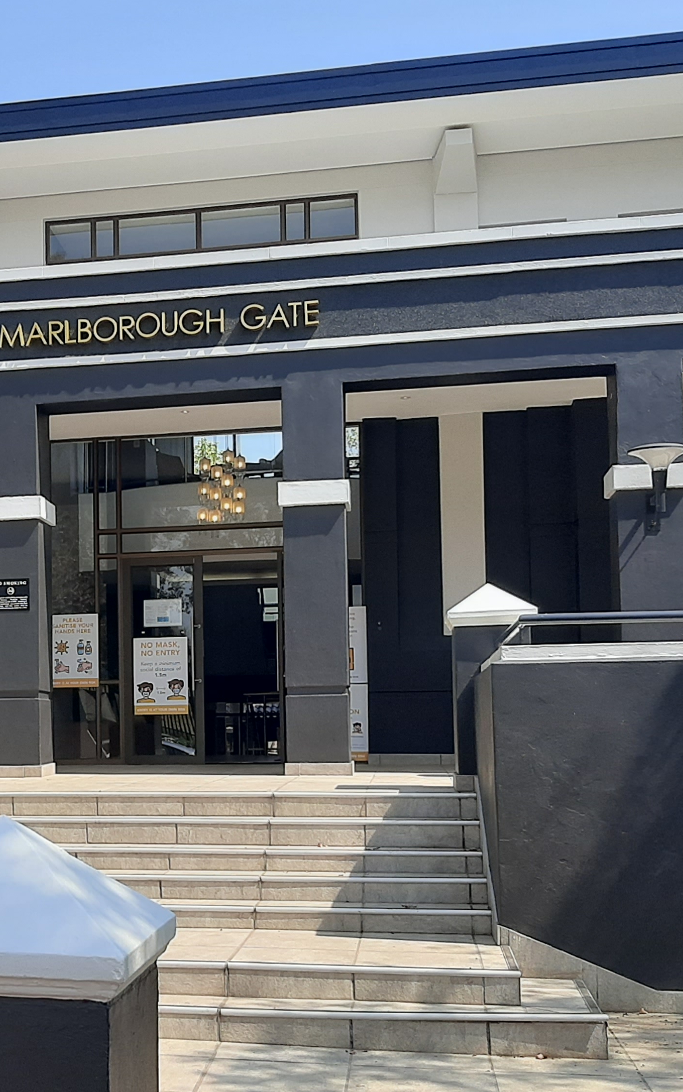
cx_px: 69
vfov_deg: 39.4
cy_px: 665
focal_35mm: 51
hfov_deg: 24.6
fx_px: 1519
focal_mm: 3.93
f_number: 1.7
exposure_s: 1/1241
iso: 40
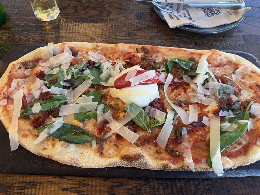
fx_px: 195
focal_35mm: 26
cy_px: 98
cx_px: 130
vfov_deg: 53.1
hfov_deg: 67.3
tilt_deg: -61.1
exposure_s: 1/33
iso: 400
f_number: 1.6
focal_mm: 5.1
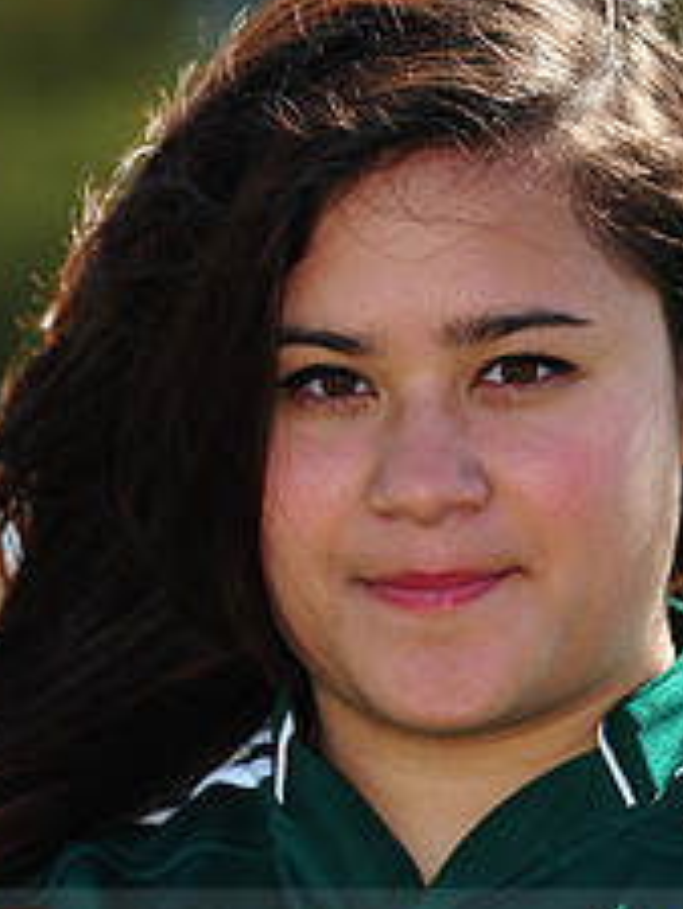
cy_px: 945
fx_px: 13010
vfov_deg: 4.0
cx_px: 396
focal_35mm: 495
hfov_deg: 3.0
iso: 200
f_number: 4
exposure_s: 1/800
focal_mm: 200
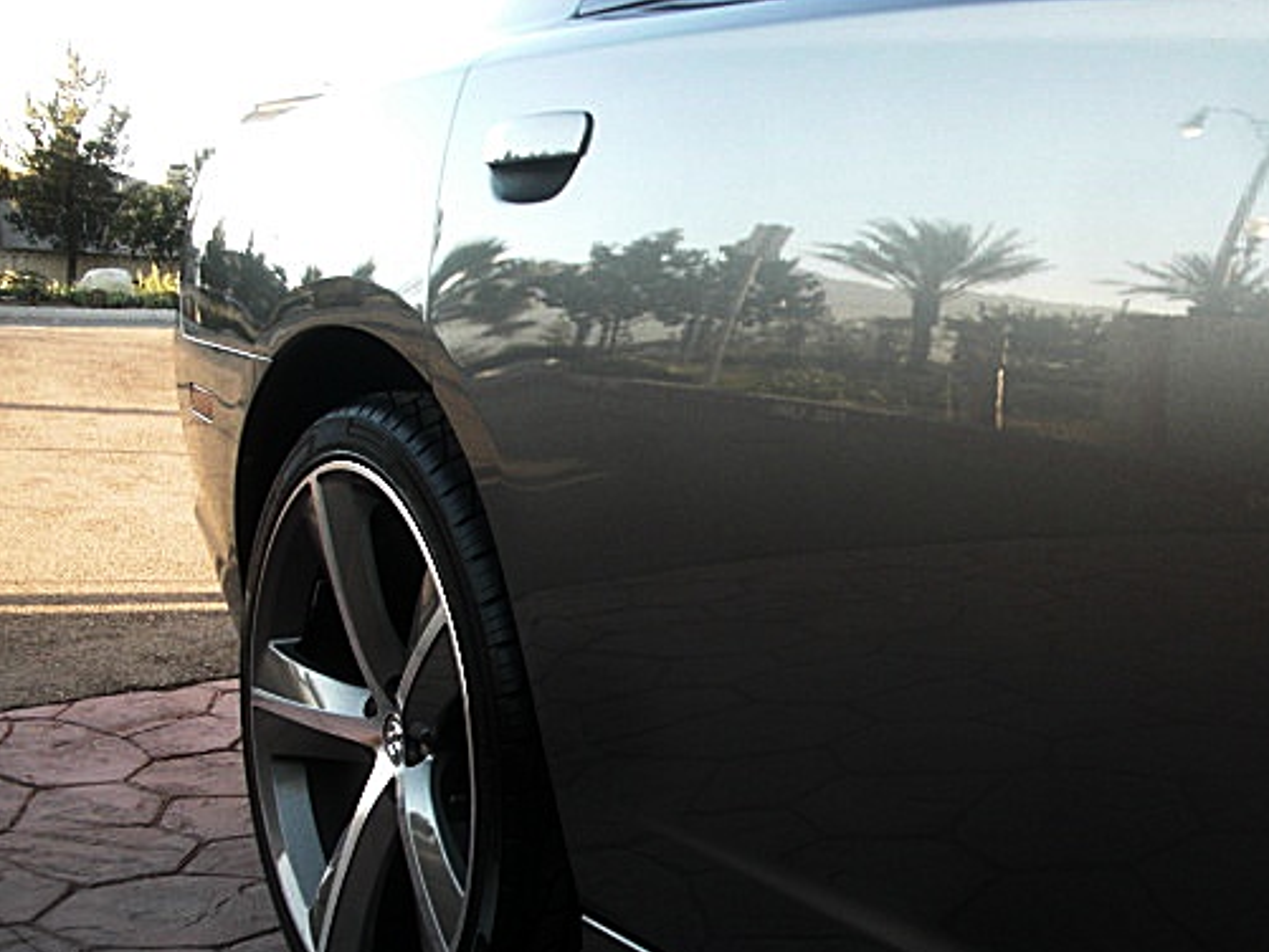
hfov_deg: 40.9
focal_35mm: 46
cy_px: 605
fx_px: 1687
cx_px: 805
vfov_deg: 31.4
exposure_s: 1/100
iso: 100
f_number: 2.8
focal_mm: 6.3
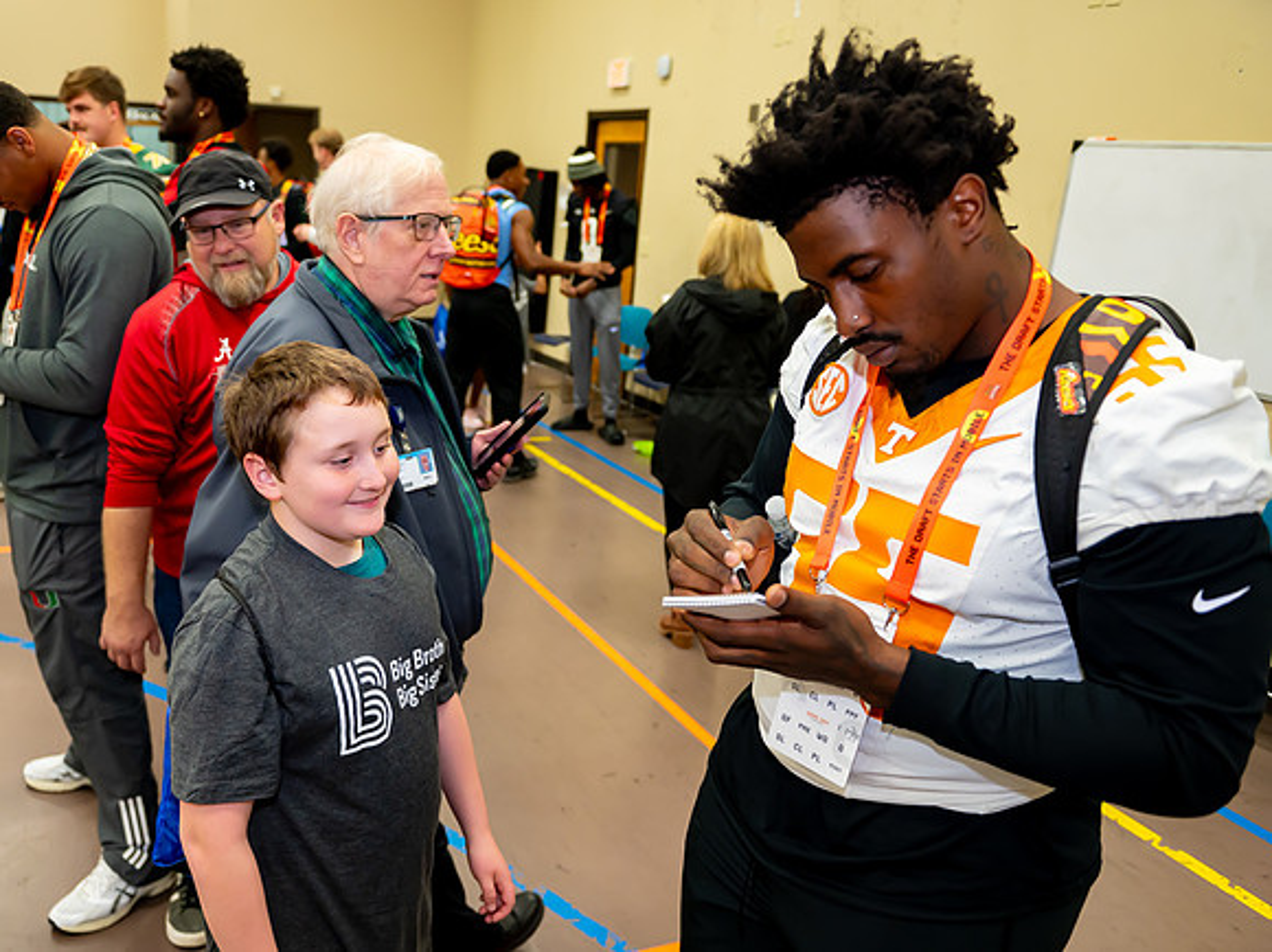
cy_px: 493
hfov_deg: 57.8
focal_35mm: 31
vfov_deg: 45.3
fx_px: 1140
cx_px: 498
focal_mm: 26
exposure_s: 1/200
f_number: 2.8
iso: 1600
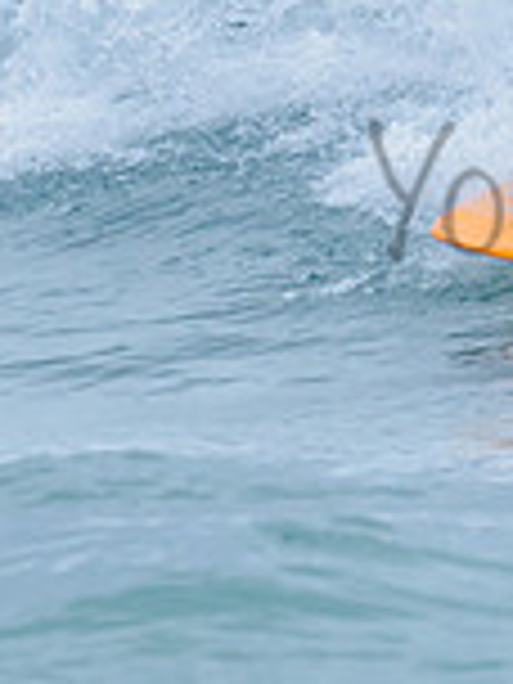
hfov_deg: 0.6
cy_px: -29
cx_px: 552
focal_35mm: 2298
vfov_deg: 0.9
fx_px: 45408
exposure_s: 1/2000
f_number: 5.6
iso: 800
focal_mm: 500
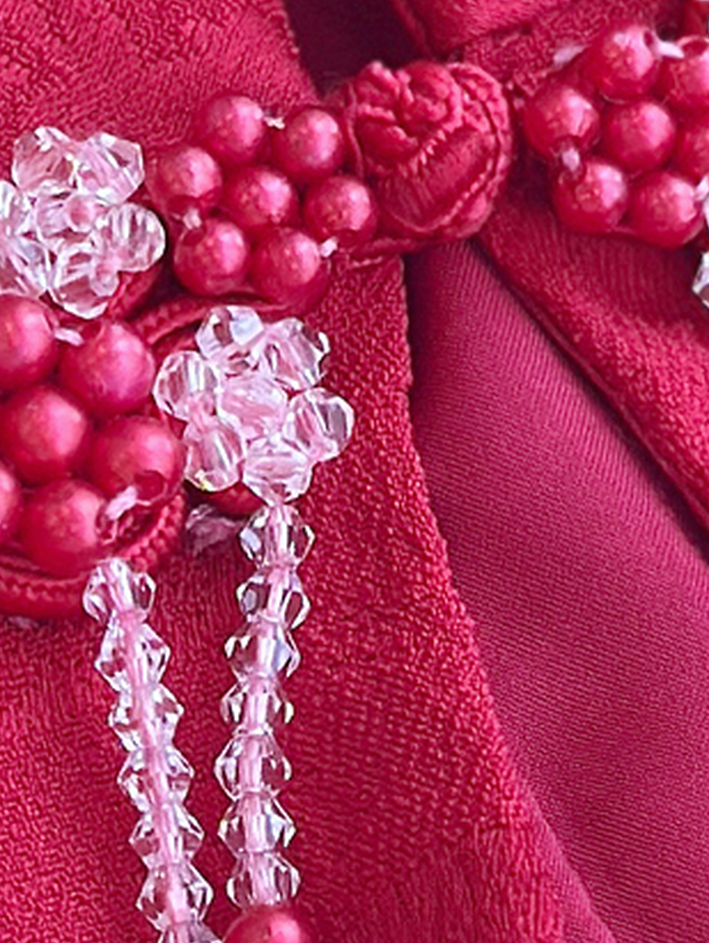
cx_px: 411
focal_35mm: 280
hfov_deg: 5.3
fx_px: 7635
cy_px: 1161
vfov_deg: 7.0
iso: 125
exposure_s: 1/62
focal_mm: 6.86
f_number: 1.78
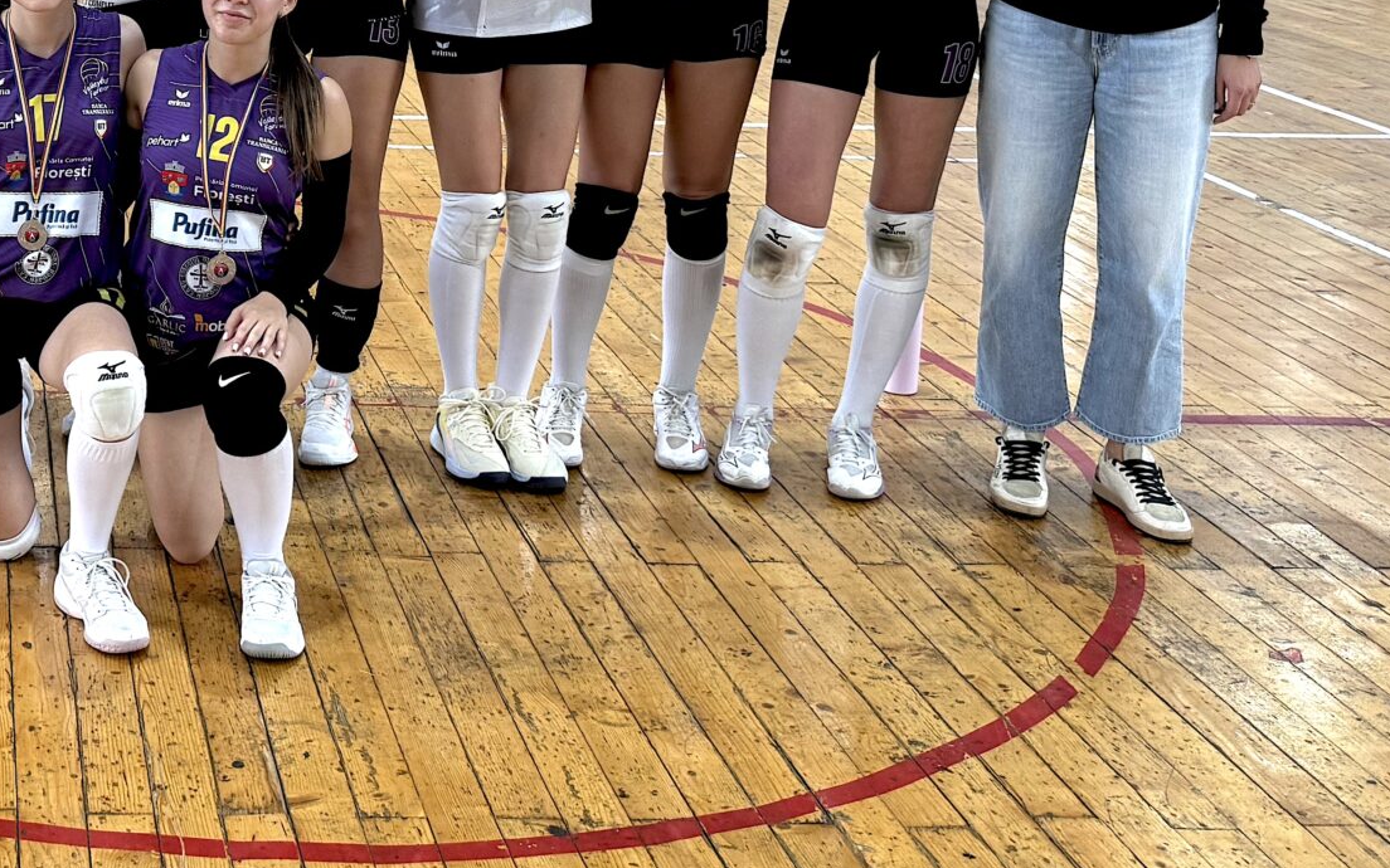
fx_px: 2235
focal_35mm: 59
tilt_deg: -9.3
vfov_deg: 21.2
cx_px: 47
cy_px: -13
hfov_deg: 32.2
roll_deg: -1.7
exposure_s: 1/100
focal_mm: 6.76
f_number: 1.78
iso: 125
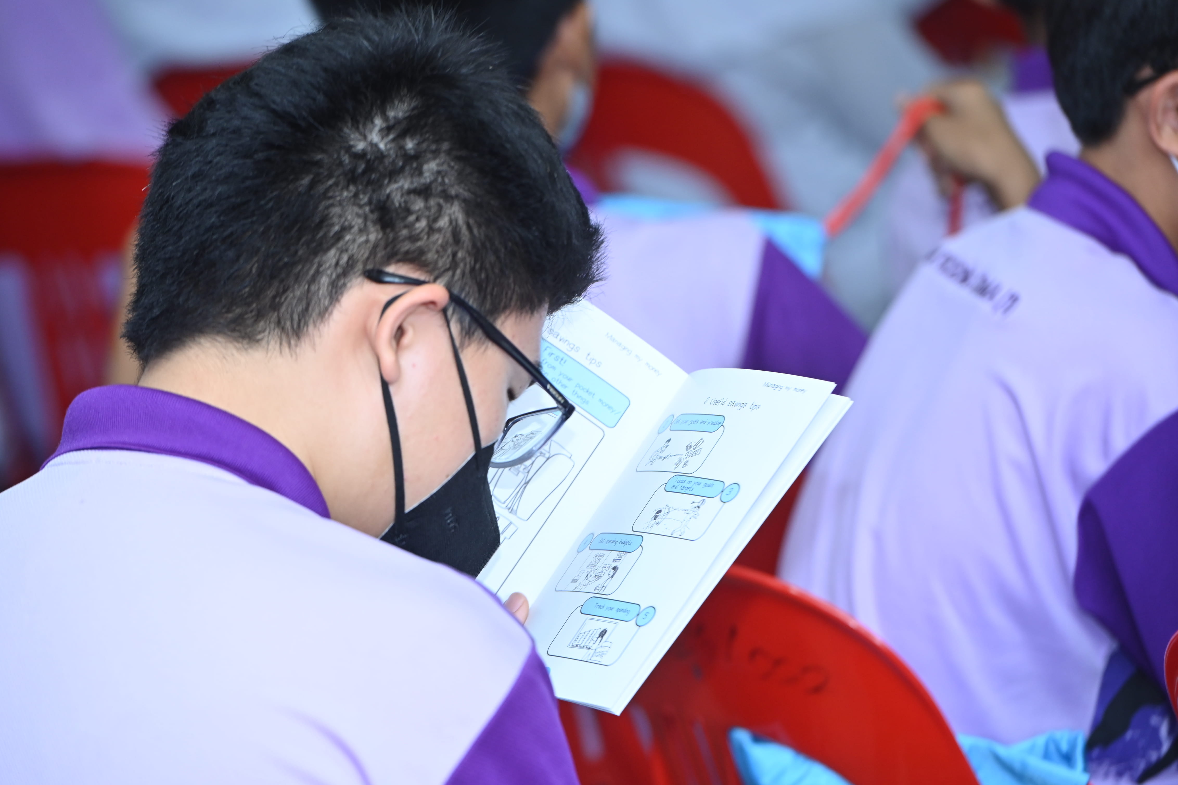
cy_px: 392
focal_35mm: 200
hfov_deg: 10.3
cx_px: 589
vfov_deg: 6.9
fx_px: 6542
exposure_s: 1/125
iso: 1250
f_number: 4.5
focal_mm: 200
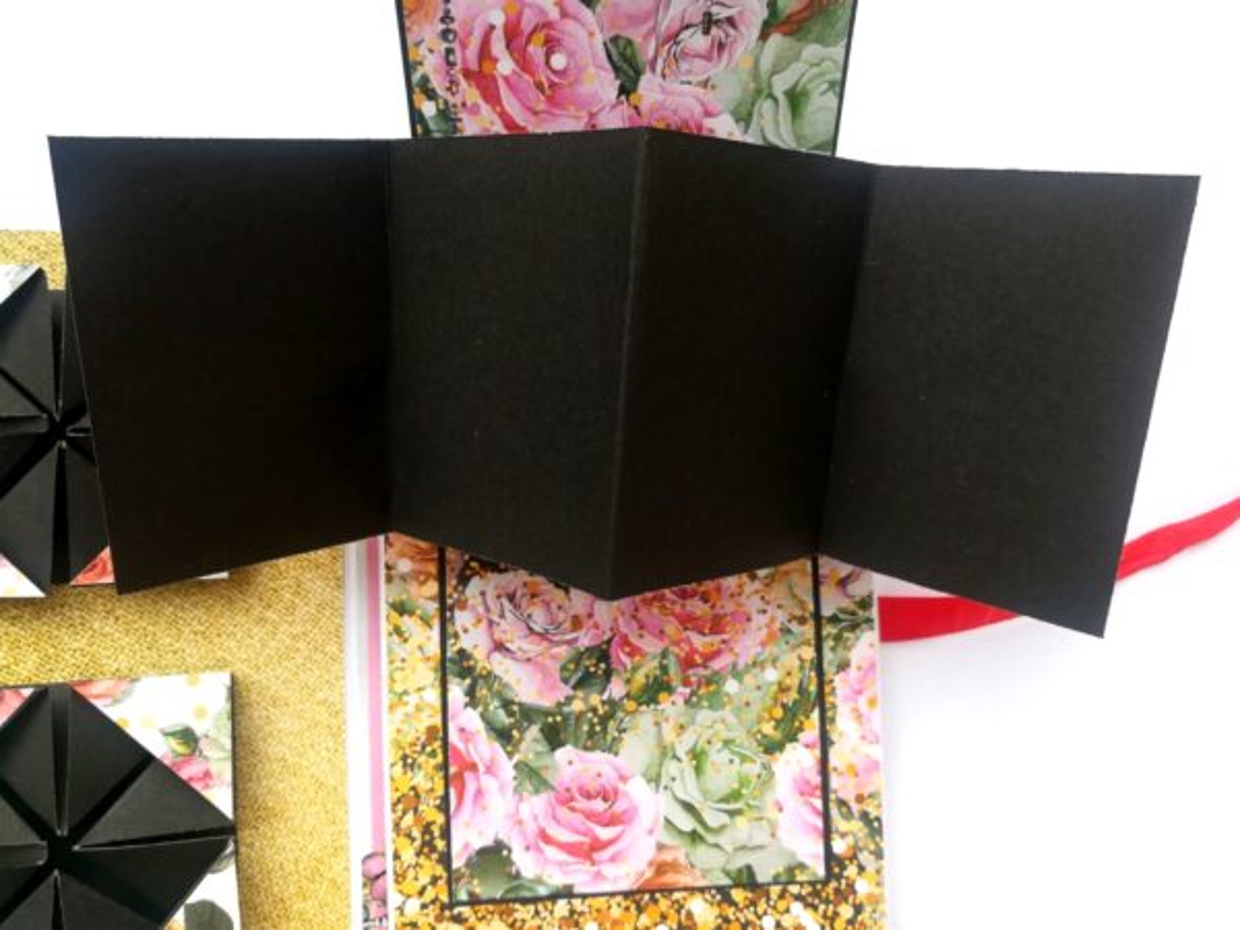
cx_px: 620
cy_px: 465
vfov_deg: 53.1
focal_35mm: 26
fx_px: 931
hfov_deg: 67.3
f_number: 2.2
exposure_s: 1/310
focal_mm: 3.83
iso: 50
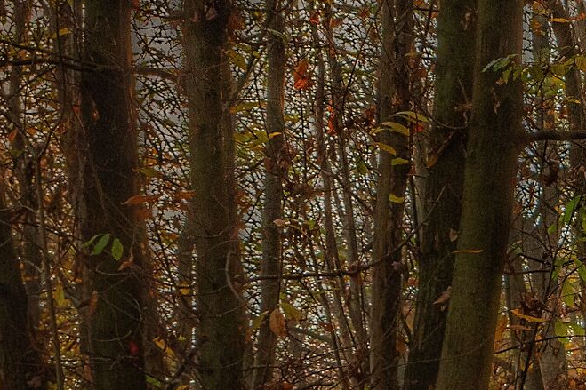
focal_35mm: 153
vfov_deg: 8.9
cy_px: 442
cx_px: 1064
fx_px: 2490
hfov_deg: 12.3
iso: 1400
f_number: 5.6
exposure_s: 1/800
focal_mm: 28
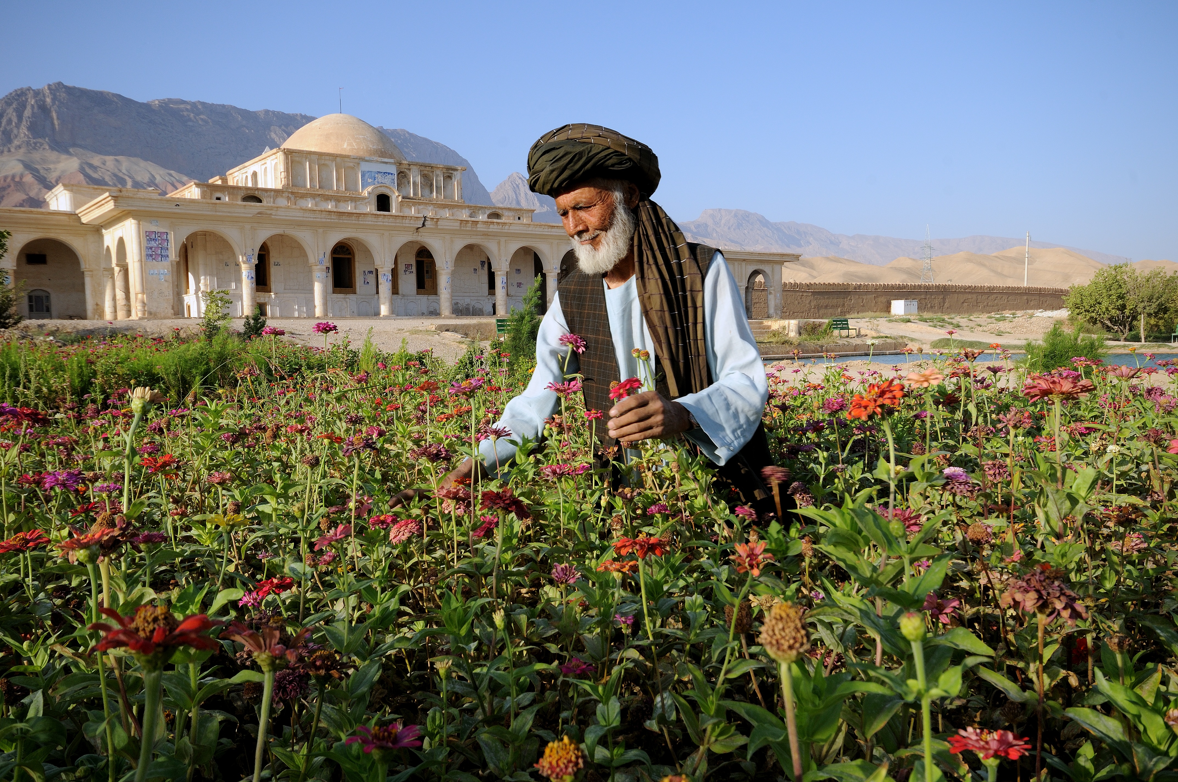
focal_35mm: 30
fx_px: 980
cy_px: 391
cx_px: 589
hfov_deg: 62.0
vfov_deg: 43.5
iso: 200
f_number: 11
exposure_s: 1/160
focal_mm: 20
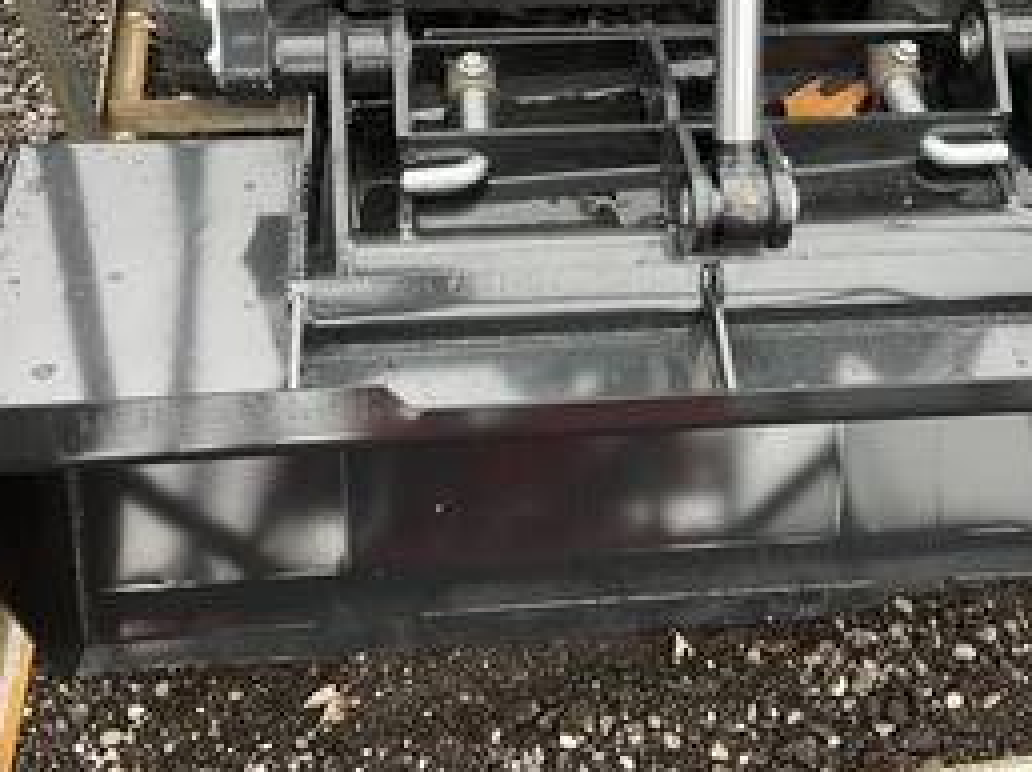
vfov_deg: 31.5
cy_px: 188
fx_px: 1340
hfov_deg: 42.0
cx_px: 596
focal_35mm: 45
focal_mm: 3
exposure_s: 1/122
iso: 32
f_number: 1.8
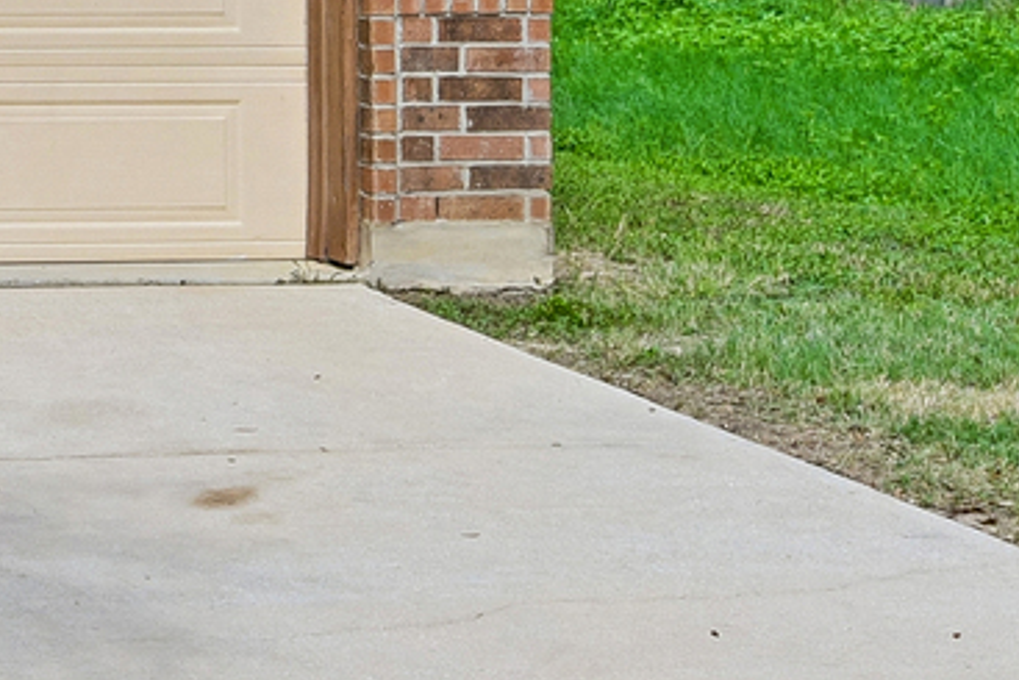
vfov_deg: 9.9
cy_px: -697
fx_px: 3624
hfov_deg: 14.1
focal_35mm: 128
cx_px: -833
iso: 400
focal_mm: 29
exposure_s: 1/500
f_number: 8
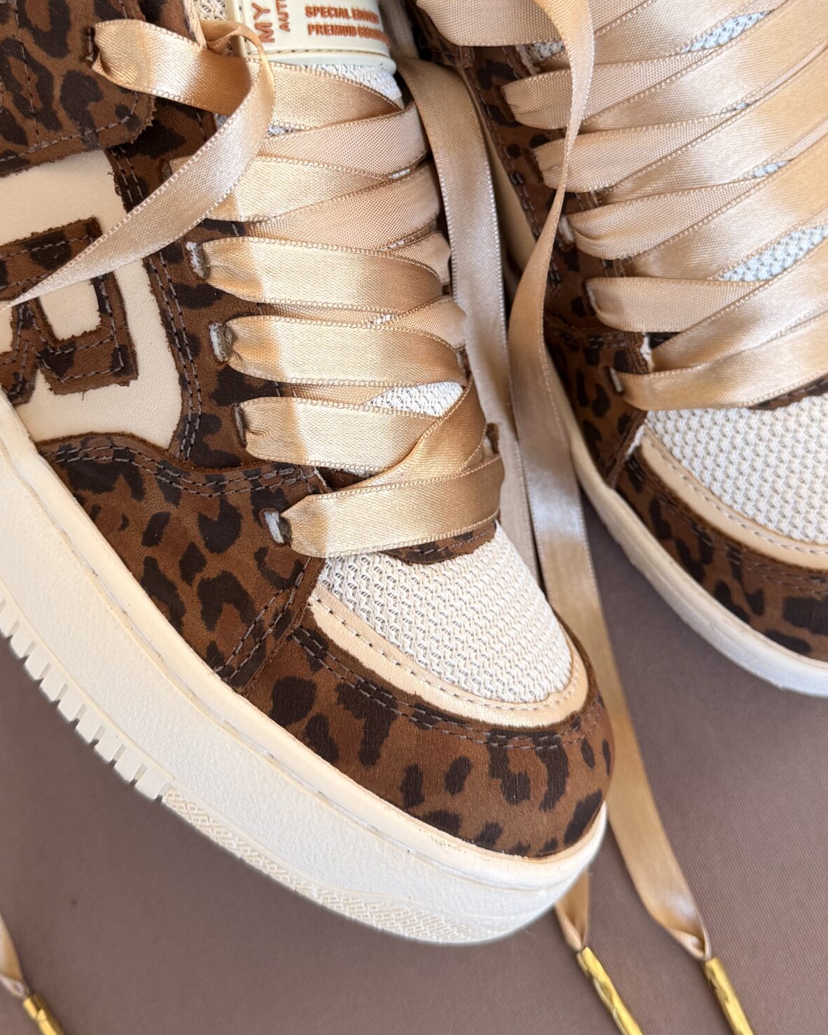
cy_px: 325
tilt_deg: -75.5
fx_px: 1286
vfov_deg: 43.1
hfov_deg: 35.7
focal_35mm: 42
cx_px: 408
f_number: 1.78
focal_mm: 6.76
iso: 160
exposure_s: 1/121
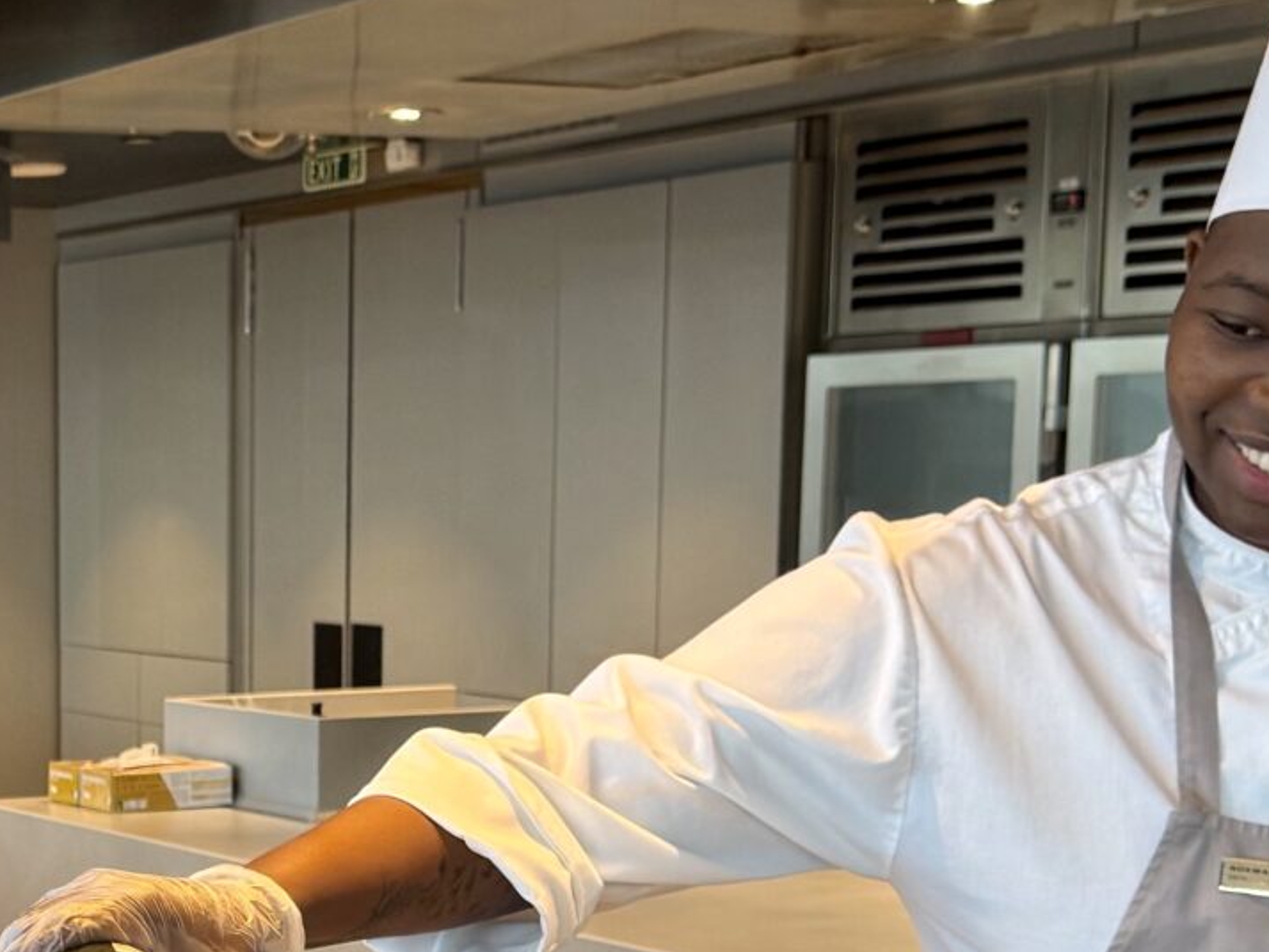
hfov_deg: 21.8
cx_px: -46
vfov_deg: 16.8
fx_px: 3154
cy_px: 957
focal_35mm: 86
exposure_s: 1/120
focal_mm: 6.76
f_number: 1.78
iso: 125
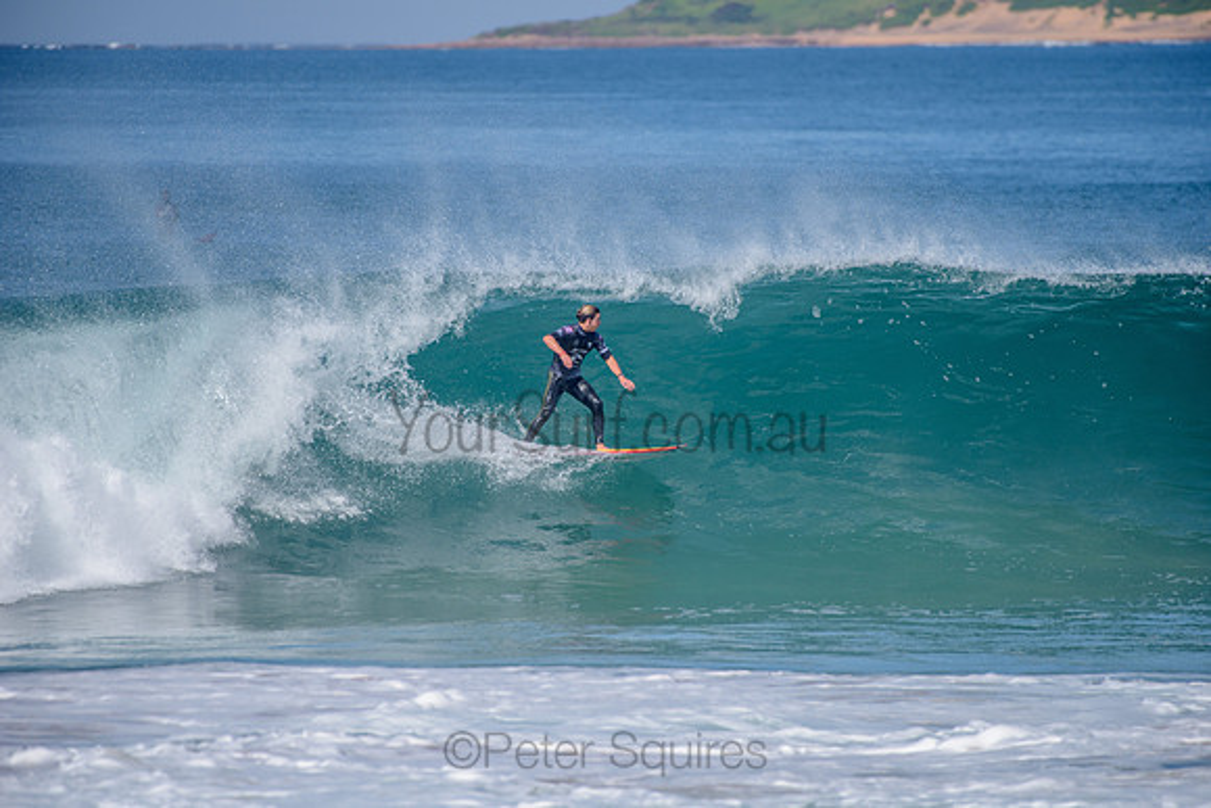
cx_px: 606
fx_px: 16823
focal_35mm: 500
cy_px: 404
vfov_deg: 2.8
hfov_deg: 4.1
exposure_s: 1/2000
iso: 160
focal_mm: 500
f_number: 5.6
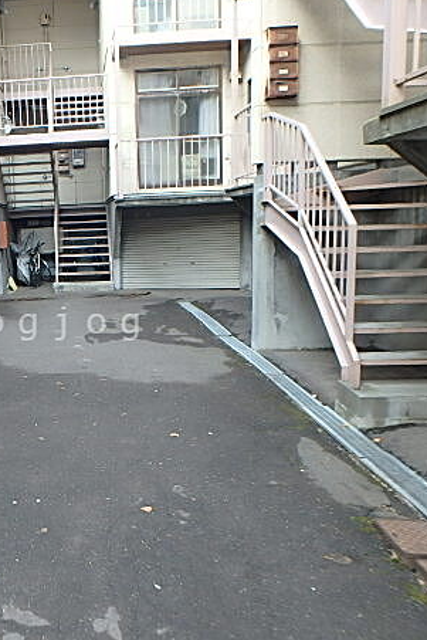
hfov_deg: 39.5
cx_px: 50
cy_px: 324
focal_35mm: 31
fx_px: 551
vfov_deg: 60.3
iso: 200
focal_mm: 3.7
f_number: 3.5
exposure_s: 1/50
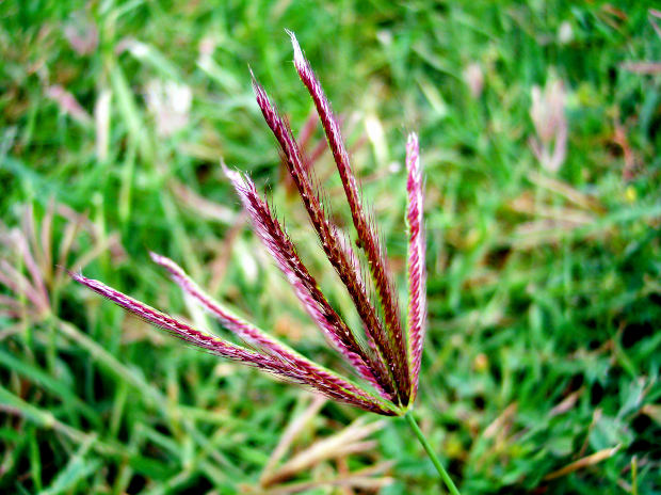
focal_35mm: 38
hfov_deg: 49.0
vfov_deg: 37.7
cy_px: 248
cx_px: 330
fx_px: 725
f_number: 2.8
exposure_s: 1/350
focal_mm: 8
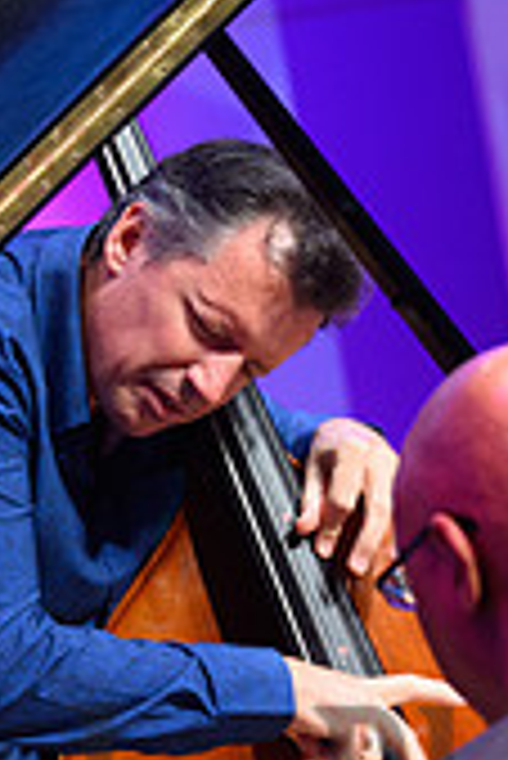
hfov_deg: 2.6
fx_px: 11237
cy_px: 859
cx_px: 229
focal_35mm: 532
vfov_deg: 3.9
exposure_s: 1/80
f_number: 8
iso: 3200
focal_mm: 200
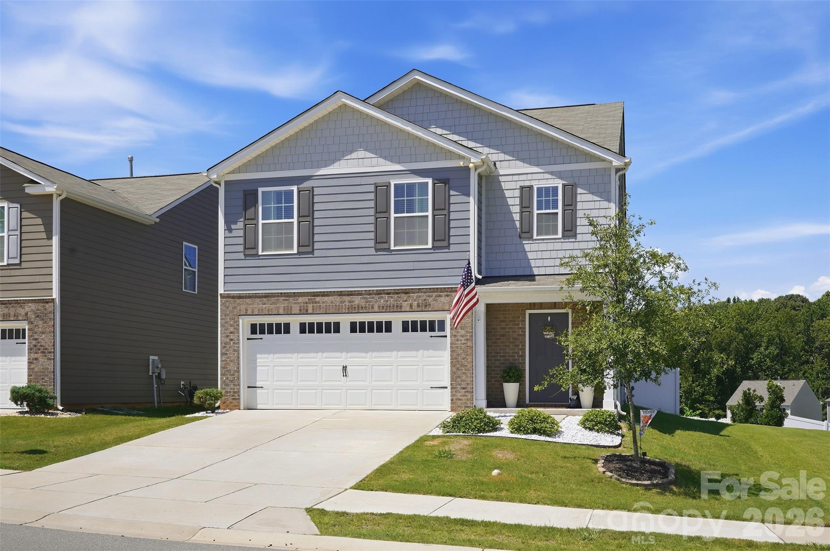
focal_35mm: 36
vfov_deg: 36.8
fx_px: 829
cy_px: 276
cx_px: 415
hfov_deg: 53.2
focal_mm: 36
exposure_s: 1/160
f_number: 10
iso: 100
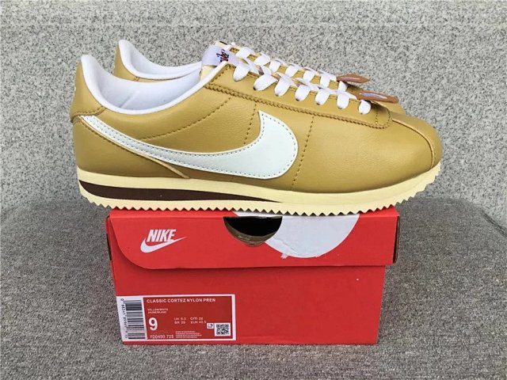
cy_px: 190
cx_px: 254
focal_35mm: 31
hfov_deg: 58.4
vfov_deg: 45.4
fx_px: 454
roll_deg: +0.3
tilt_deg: -20.7
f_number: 2.4
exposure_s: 1/100
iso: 32
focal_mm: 3.3
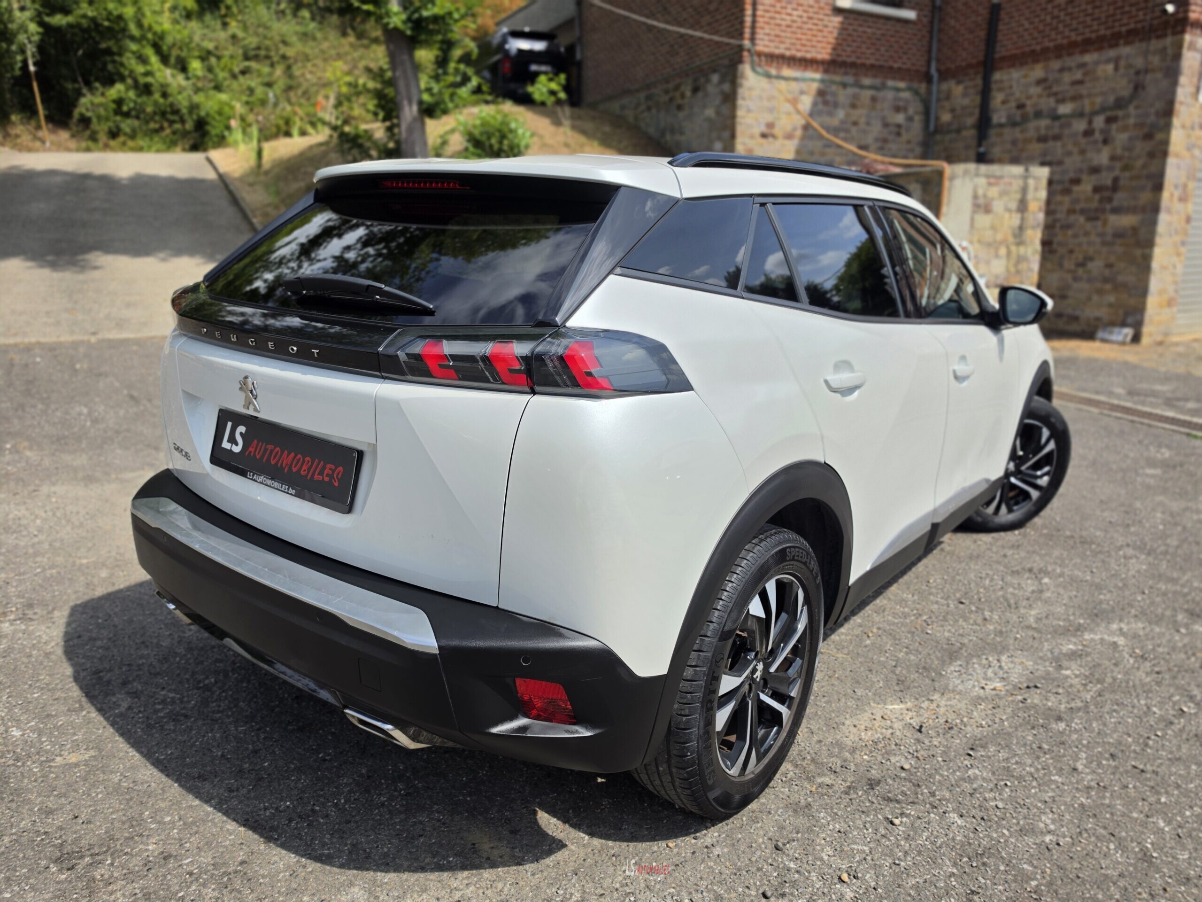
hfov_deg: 73.9
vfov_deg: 58.9
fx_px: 799
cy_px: 451
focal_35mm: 23
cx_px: 601
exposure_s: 1/7939
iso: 50
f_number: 1.4
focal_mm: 6.5
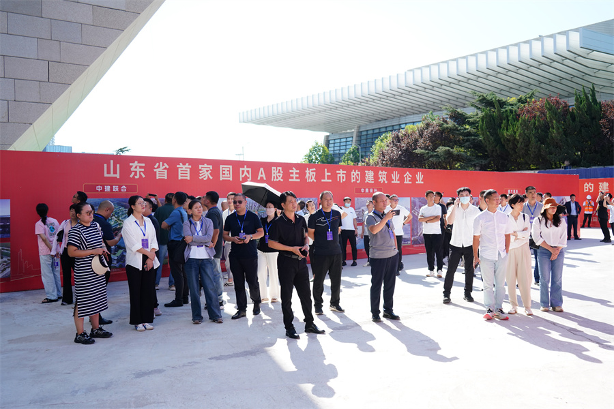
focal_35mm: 35
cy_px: 204
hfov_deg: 54.4
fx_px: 597
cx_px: 307
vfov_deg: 37.9
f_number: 4
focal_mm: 35
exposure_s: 1/3200
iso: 800
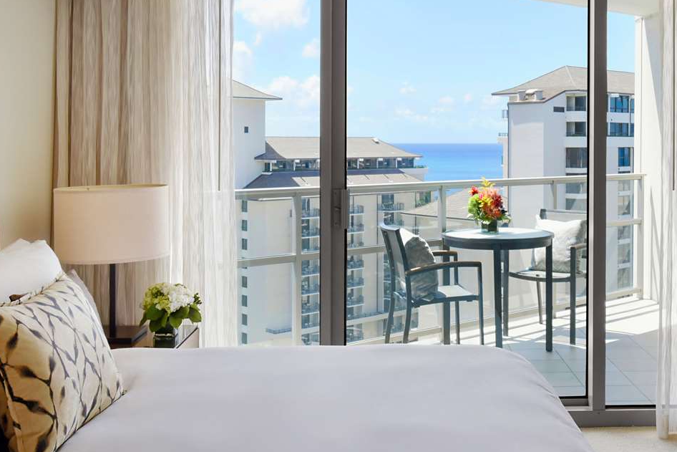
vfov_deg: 29.2
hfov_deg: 42.5
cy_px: 172
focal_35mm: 46
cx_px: 415
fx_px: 865
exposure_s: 1/20
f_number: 16
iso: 500
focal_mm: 29
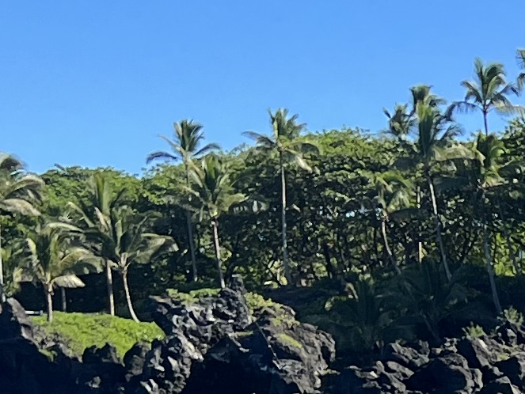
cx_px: 1051
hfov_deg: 11.3
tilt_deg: -9.4
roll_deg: -1.4
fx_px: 2398
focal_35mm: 158
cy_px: 866
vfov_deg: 8.7
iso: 50
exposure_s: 1/1724
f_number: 1.5
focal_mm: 5.7
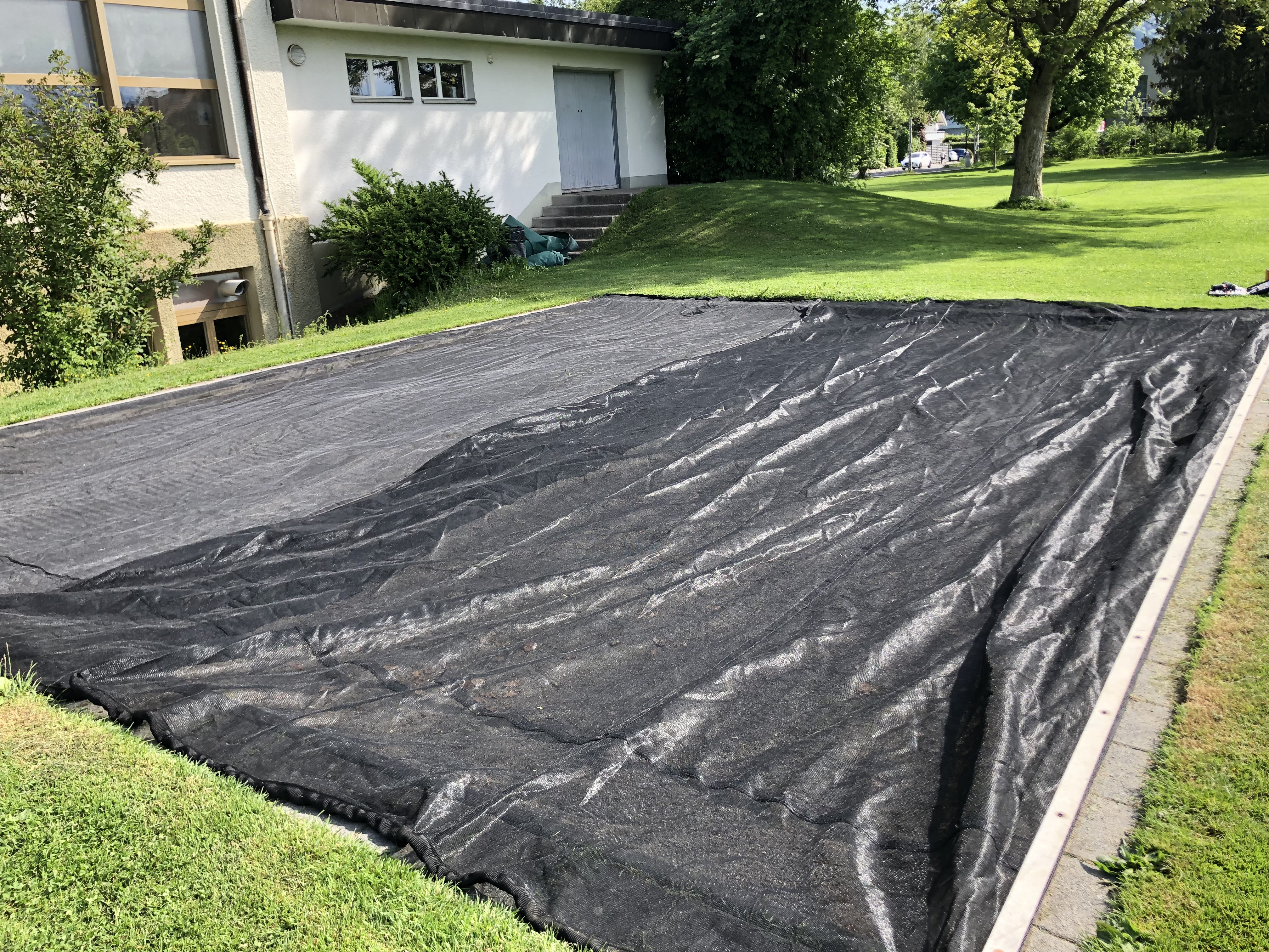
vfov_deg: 49.7
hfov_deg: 63.4
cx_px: 634
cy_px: 476
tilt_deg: -15.1
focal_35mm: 28
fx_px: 1026
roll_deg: +4.1
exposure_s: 1/463
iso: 20
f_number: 1.8
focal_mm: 3.99
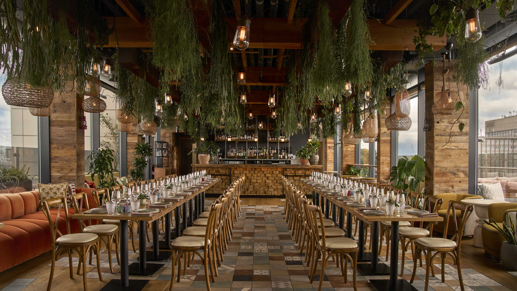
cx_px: 267
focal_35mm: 26
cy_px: 169
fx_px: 356
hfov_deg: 71.9
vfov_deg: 44.2
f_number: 11
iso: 100
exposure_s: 1/30
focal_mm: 24
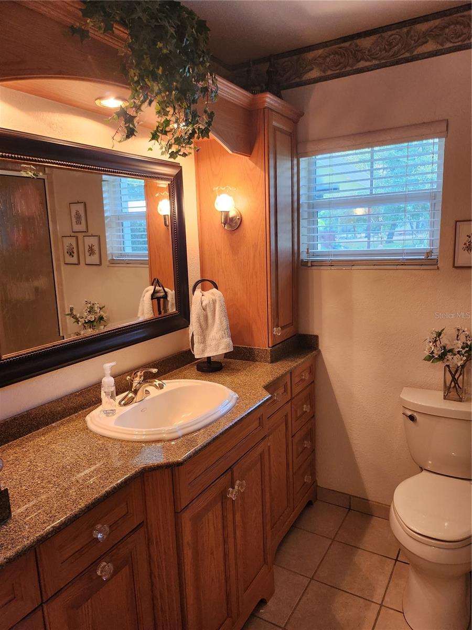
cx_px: 236
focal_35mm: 24
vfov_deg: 71.6
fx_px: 436
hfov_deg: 56.8
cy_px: 315
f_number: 1.8
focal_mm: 5
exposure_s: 1/120
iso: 500
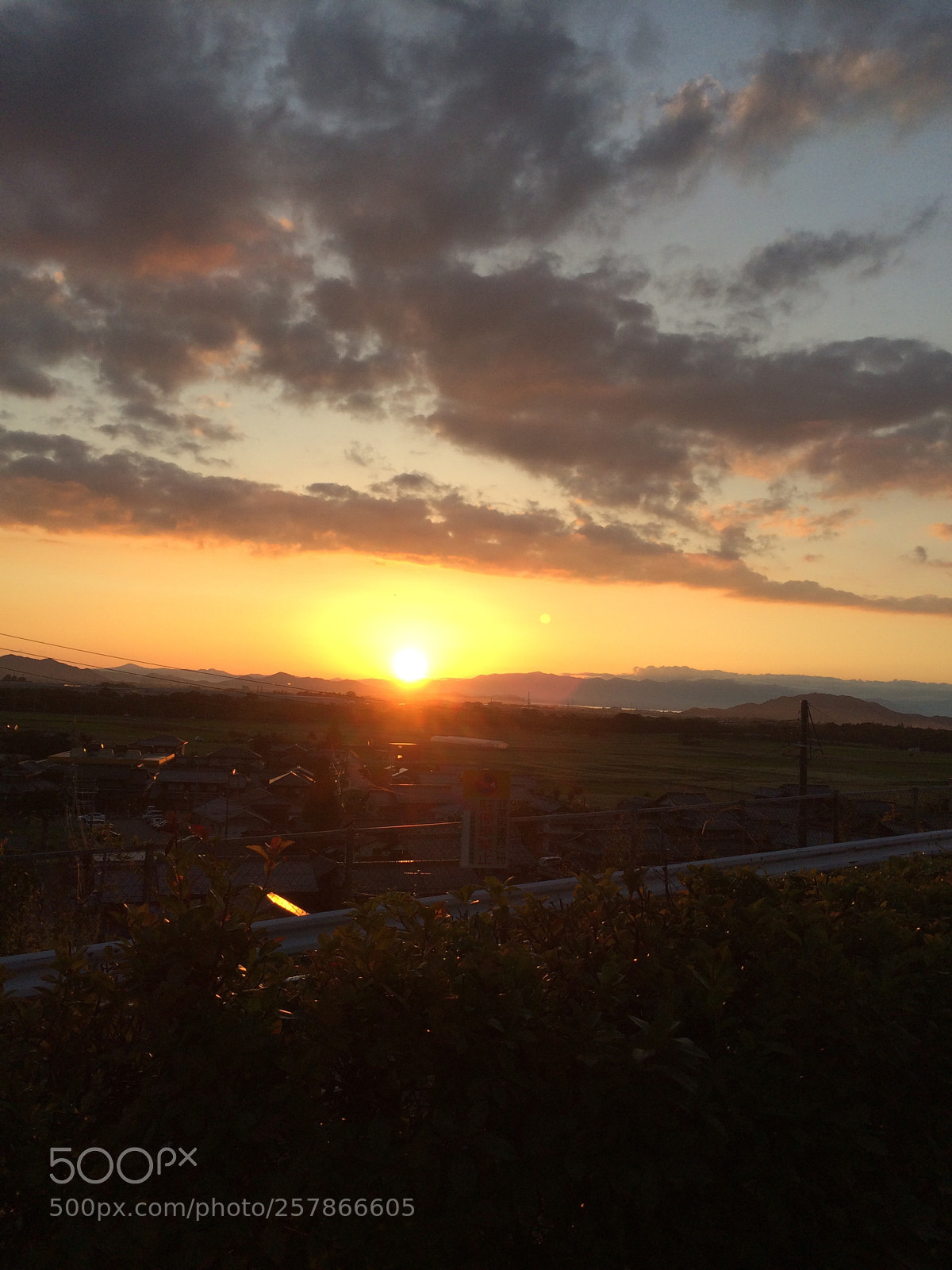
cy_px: 635
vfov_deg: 61.7
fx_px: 1063
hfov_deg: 48.2
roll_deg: -2.0
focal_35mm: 29
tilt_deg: +2.6
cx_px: 476
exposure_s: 1/954
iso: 32
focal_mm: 4.15
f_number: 2.2
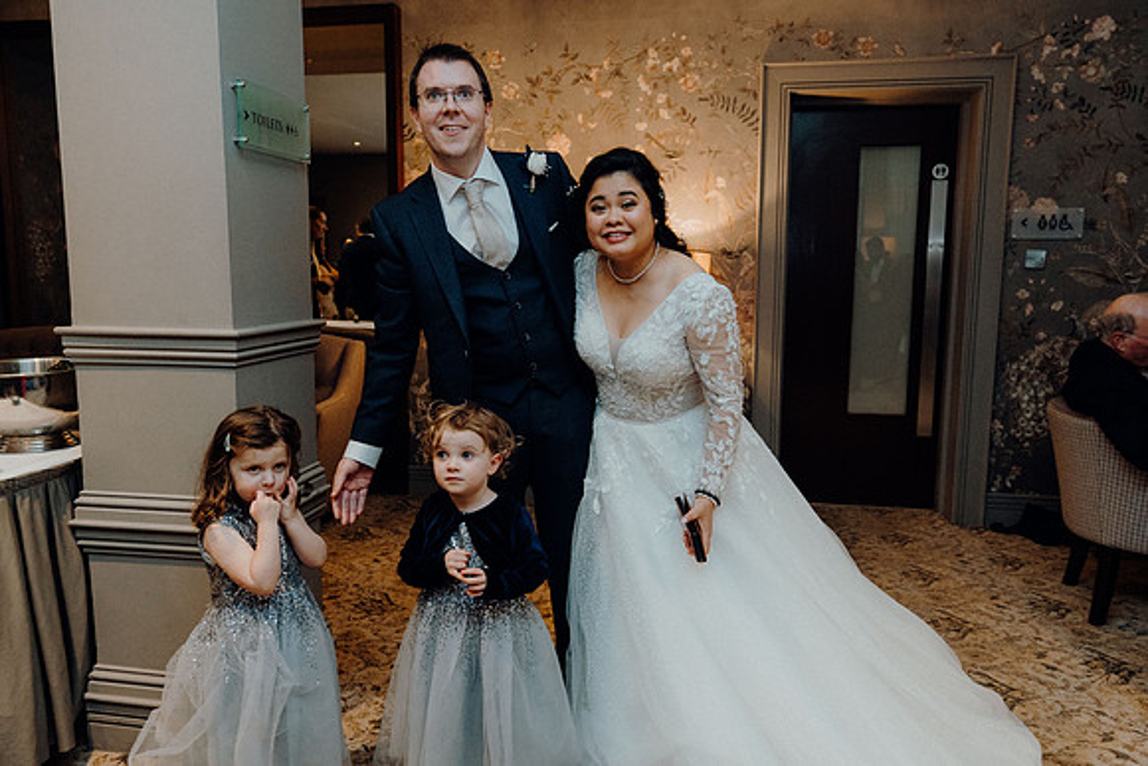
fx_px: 861
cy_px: 383
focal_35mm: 27
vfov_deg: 48.0
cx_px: 574
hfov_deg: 67.4
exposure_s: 1/160
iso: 3200
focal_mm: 27
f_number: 3.5
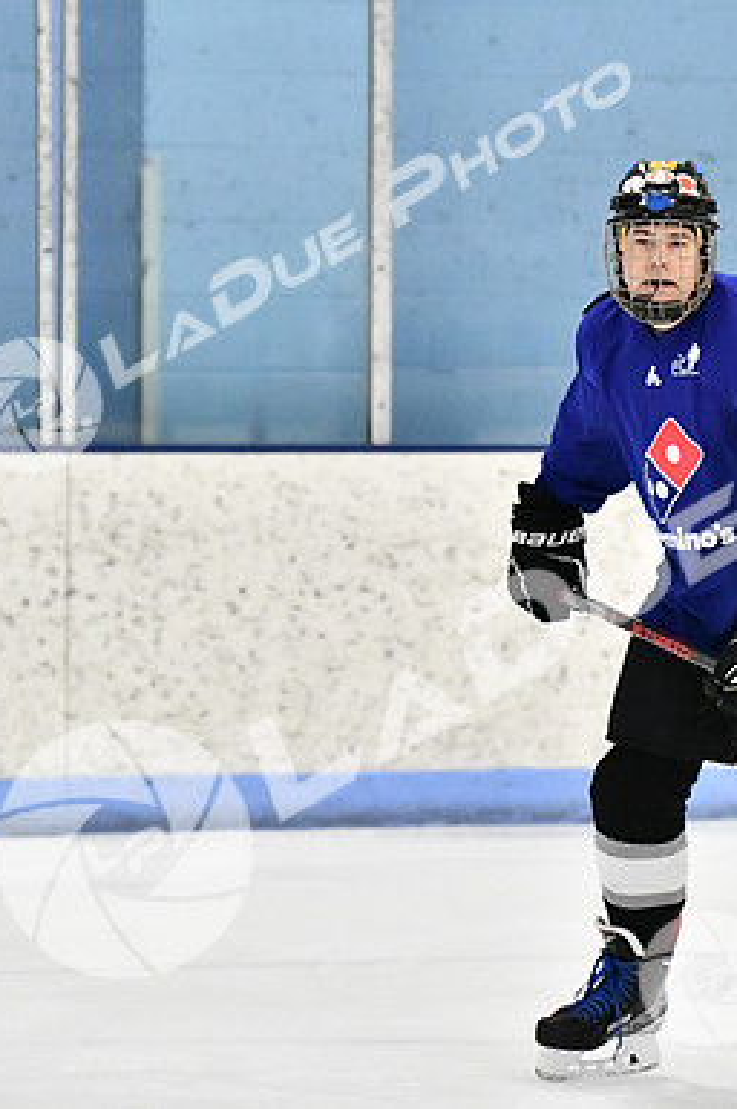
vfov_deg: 7.3
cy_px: 554
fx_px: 8698
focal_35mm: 283
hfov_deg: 4.8
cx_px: 633
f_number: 3.2
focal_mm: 125
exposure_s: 1/1250
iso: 6400
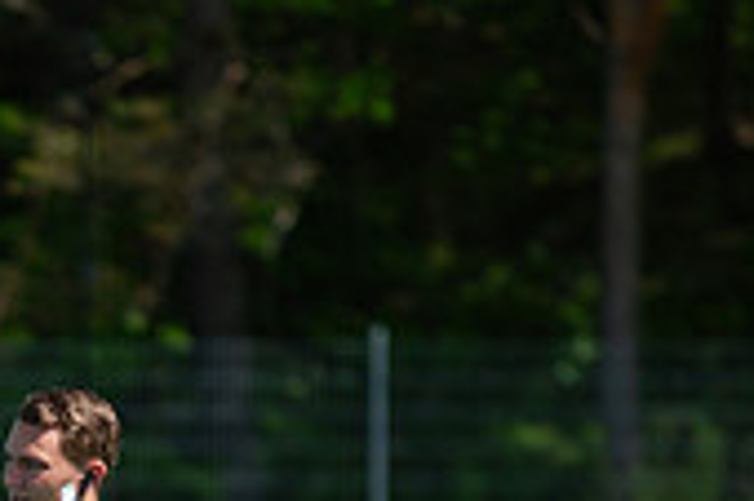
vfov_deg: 2.0
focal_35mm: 685
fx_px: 14333
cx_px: -399
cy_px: 732
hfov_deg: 3.0
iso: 100
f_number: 3.2
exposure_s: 1/2000
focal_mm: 200
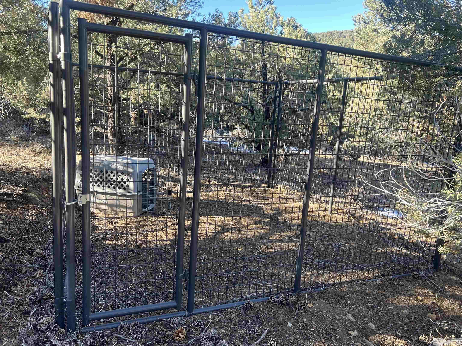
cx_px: 231
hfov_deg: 67.3
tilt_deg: -12.3
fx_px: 347
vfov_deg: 53.1
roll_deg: +0.8
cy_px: 173
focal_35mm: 26
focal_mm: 5.7
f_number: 1.5
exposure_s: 1/265
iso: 40
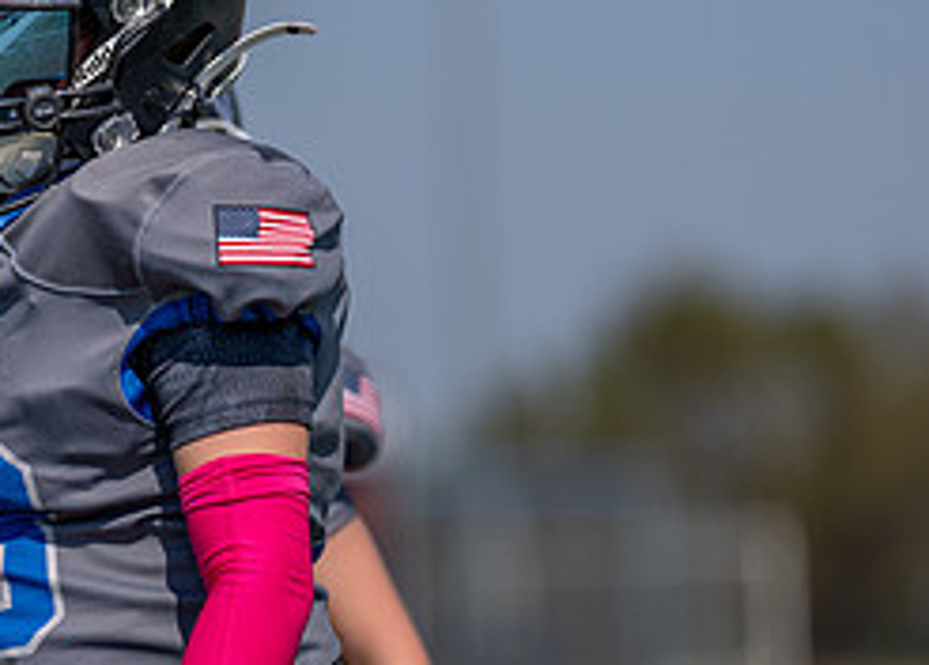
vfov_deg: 2.9
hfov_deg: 4.1
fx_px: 13041
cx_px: 53
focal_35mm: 494
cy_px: 310
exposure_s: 1/4000
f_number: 2.8
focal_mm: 200
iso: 100
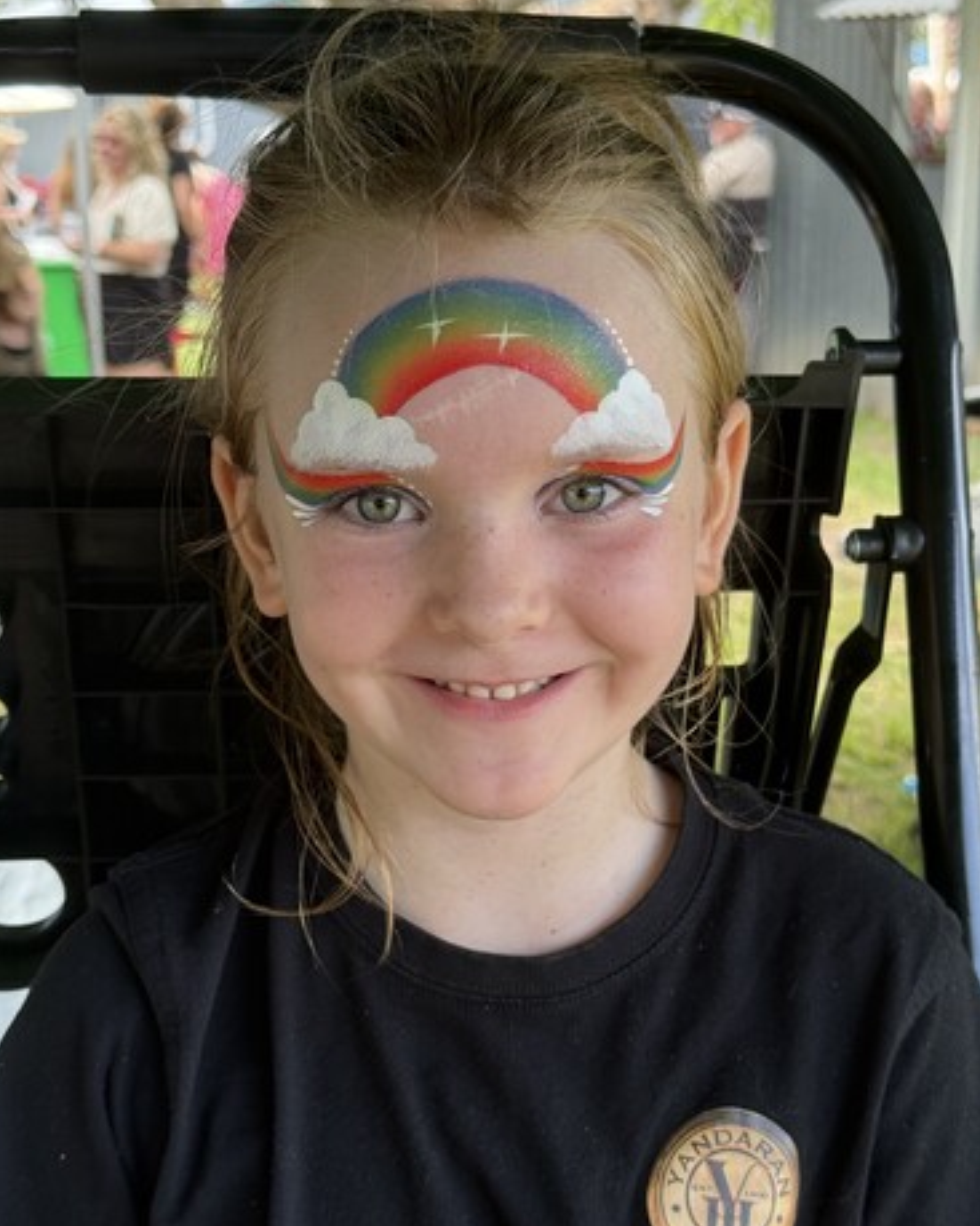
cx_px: 487
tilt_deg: -13.1
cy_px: 620
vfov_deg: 36.7
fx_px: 1850
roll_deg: -0.7
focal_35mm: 51
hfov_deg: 29.7
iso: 64
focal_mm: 6.76
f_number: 1.78
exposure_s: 1/239
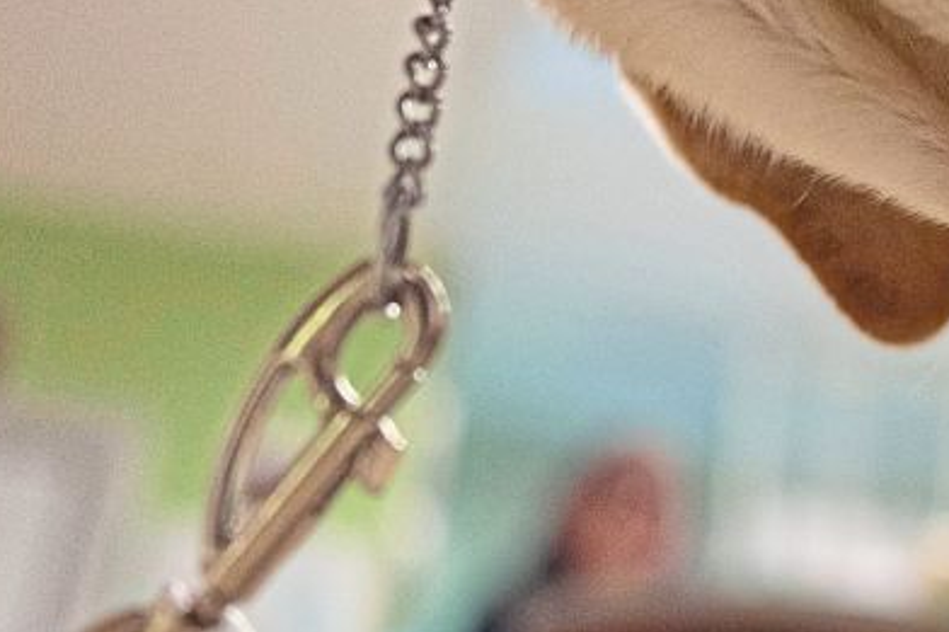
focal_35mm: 76
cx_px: 1237
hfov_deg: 23.5
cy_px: 257
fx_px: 2003
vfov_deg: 17.9
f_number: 1.4
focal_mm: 24
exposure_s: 1/640
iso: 2000
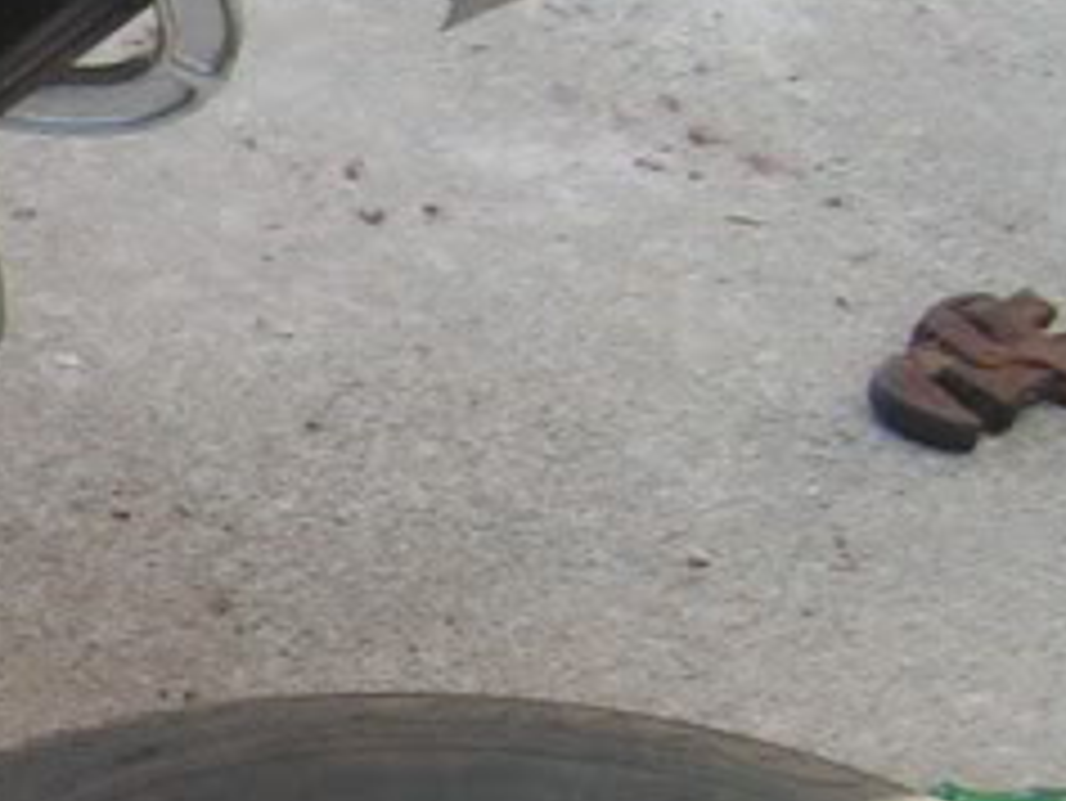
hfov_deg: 11.3
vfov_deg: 9.1
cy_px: 549
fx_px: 5053
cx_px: -751
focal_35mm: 164
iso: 50
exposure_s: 1/60
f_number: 3.2
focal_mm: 6.3
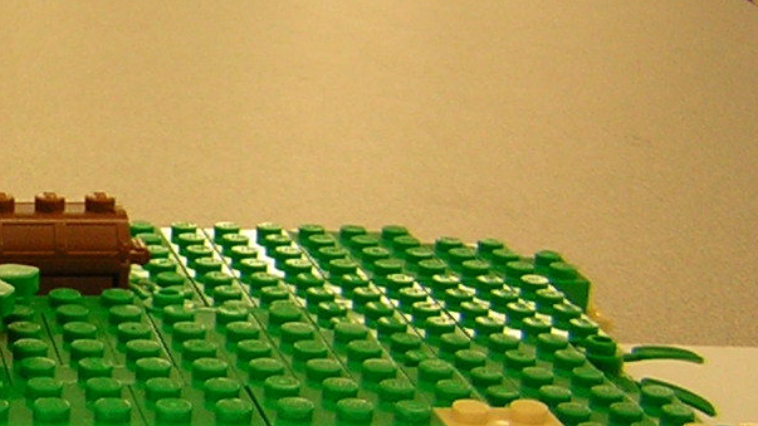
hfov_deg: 19.6
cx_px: -85
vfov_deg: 11.6
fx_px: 2090
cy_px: 317
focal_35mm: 104
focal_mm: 4.7
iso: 50
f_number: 2.6
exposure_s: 1/8.6
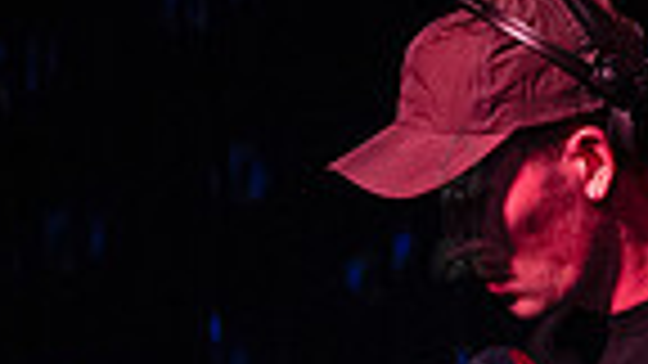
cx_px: 454
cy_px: 634
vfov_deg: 8.9
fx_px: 2251
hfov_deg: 16.3
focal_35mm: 131
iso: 12800
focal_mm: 31
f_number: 3.5
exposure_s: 1/400
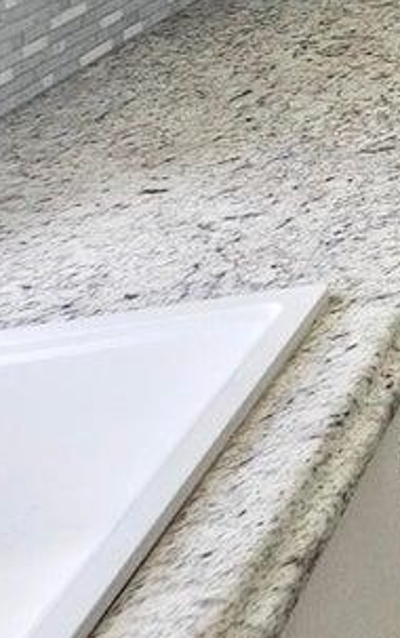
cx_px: 1226
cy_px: -276
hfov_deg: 11.2
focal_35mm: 62
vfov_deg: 25.9
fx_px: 1079
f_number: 2.2
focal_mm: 2.2
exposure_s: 1/60
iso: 64
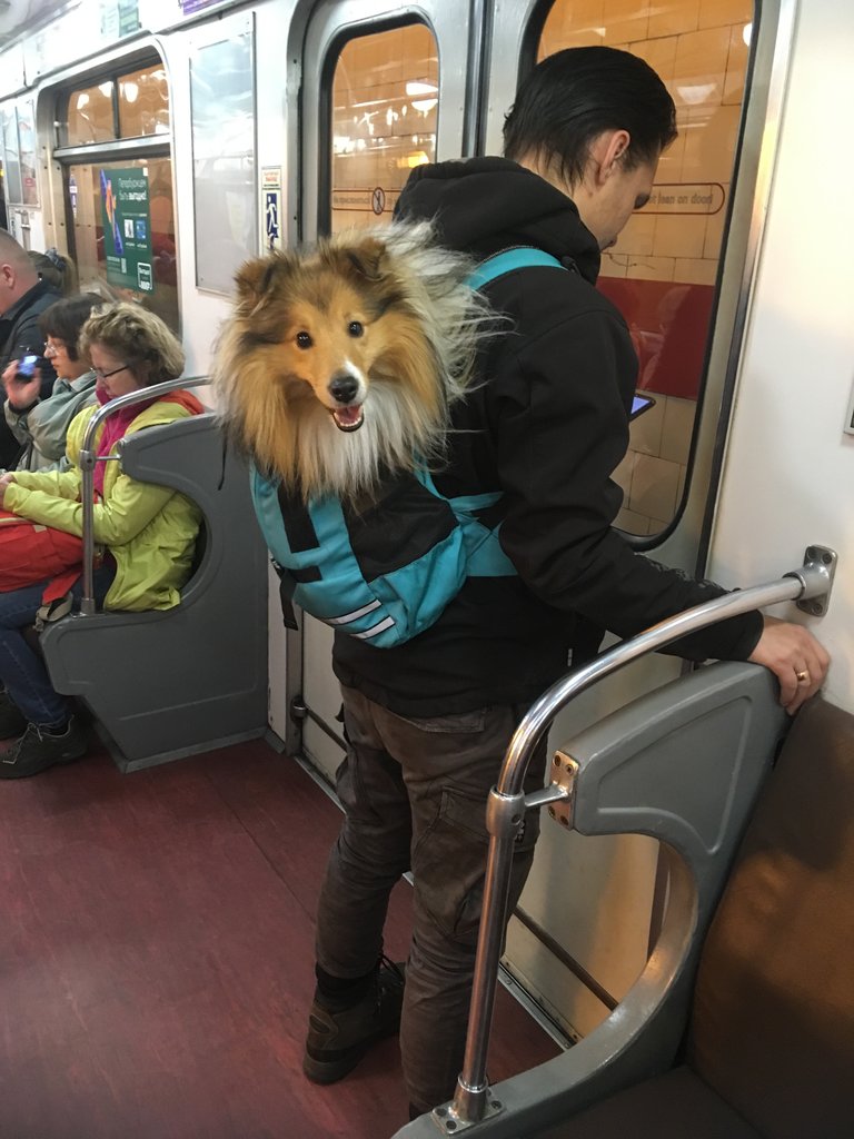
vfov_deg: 61.7
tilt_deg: -23.0
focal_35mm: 29
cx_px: 427
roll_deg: -1.8
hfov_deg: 48.2
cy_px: 570
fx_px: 954
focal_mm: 4.15
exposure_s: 1/20
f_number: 2.2
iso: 200
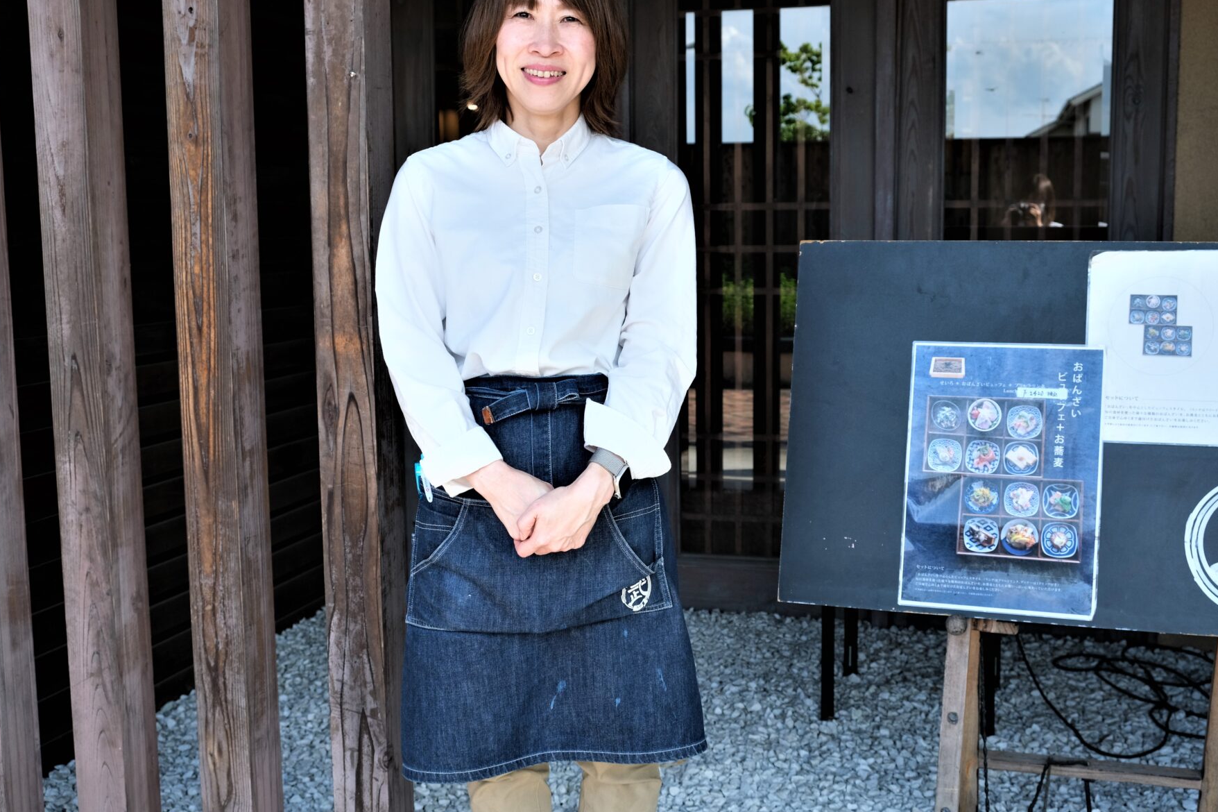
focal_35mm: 41
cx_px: 639
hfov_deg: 47.4
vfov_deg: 32.6
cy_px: 381
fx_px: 1387
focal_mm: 24.3
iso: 320
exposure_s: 1/200
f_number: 5
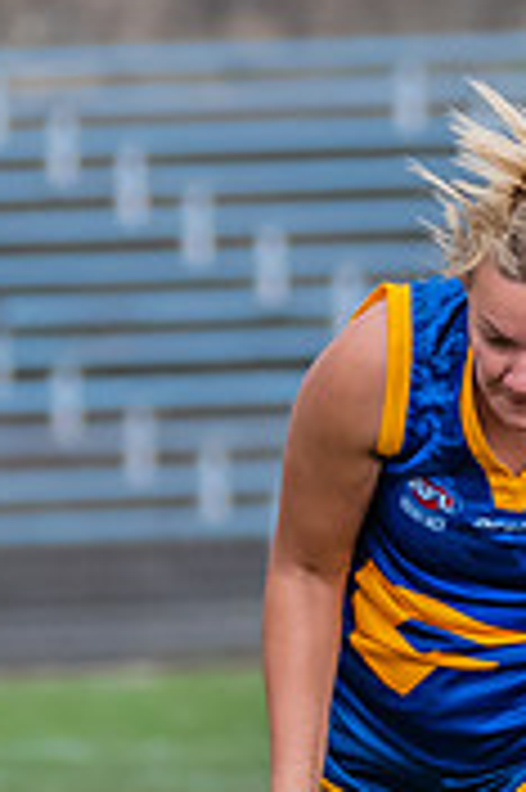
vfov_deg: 1.3
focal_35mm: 1551
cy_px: 681
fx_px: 34057
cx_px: 758
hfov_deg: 0.9
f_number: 5.6
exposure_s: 1/1600
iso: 1100
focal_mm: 260
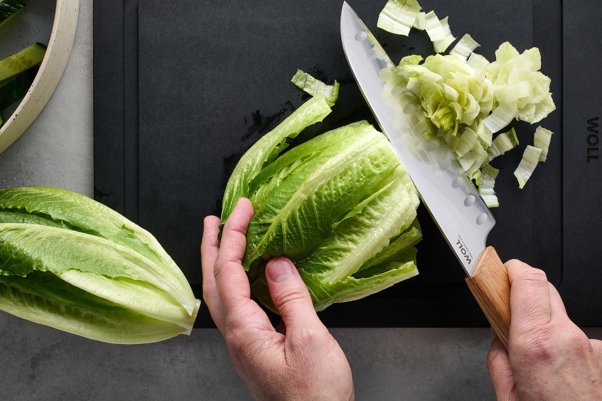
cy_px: 153
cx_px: 298
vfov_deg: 21.5
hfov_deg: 31.9
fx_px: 1053
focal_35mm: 63
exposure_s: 1/250
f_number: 16
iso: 100
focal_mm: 50
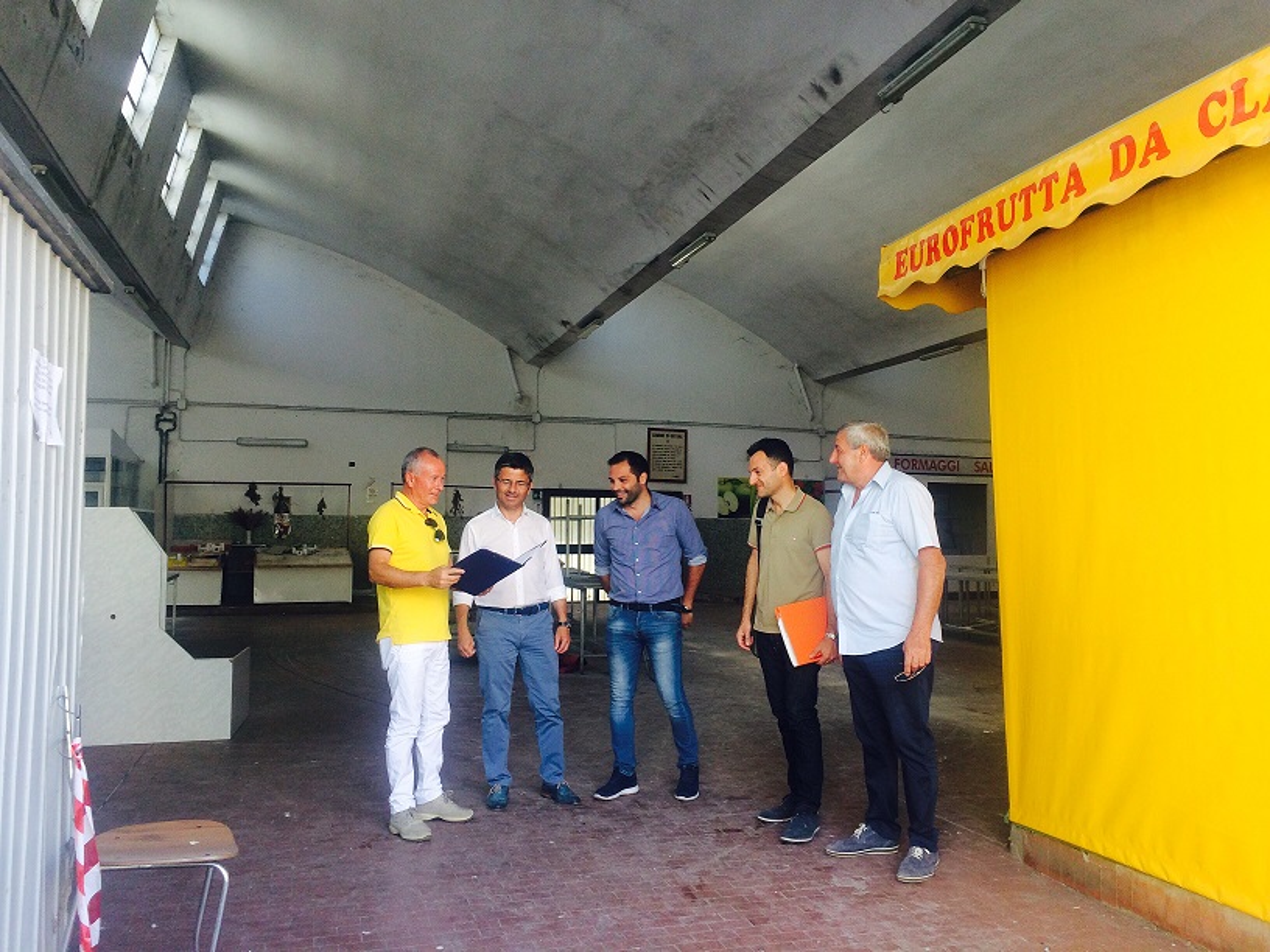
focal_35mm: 29
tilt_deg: -0.5
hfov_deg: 61.7
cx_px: 635
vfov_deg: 48.2
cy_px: 476
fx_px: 1064
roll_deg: +0.3
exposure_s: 1/100
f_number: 2.2
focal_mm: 4.15
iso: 64
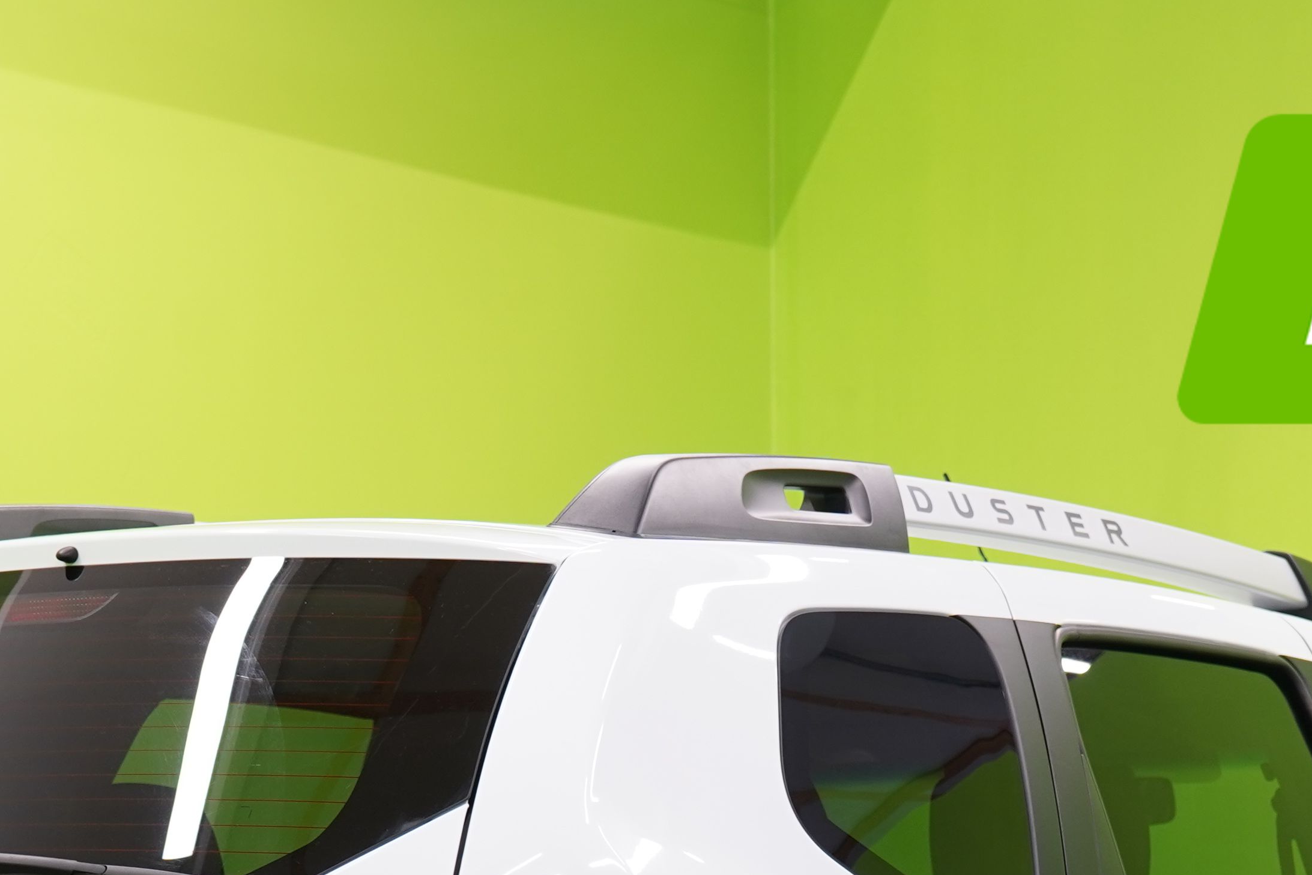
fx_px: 5503
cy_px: 1200
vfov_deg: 8.9
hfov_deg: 13.6
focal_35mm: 151
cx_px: 725
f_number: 5
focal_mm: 55
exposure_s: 1/30
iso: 400
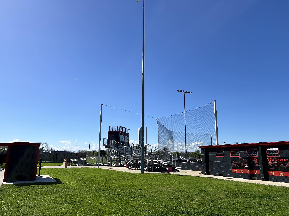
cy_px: 108
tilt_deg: +13.7
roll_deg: +1.5
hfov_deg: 67.3
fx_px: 217
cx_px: 144
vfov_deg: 53.1
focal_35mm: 26
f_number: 1.5
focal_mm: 5.7
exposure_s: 1/6211
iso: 50
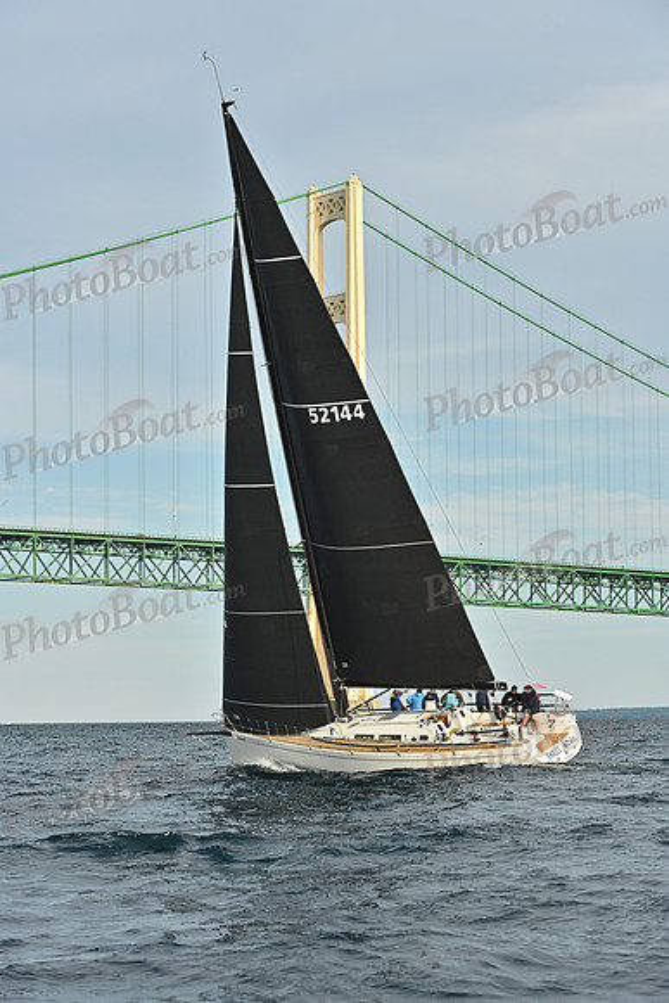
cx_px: 334
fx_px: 2646
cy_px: 502
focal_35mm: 95
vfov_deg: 21.5
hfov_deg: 14.4
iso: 320
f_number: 7.1
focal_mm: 95
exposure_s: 1/1000
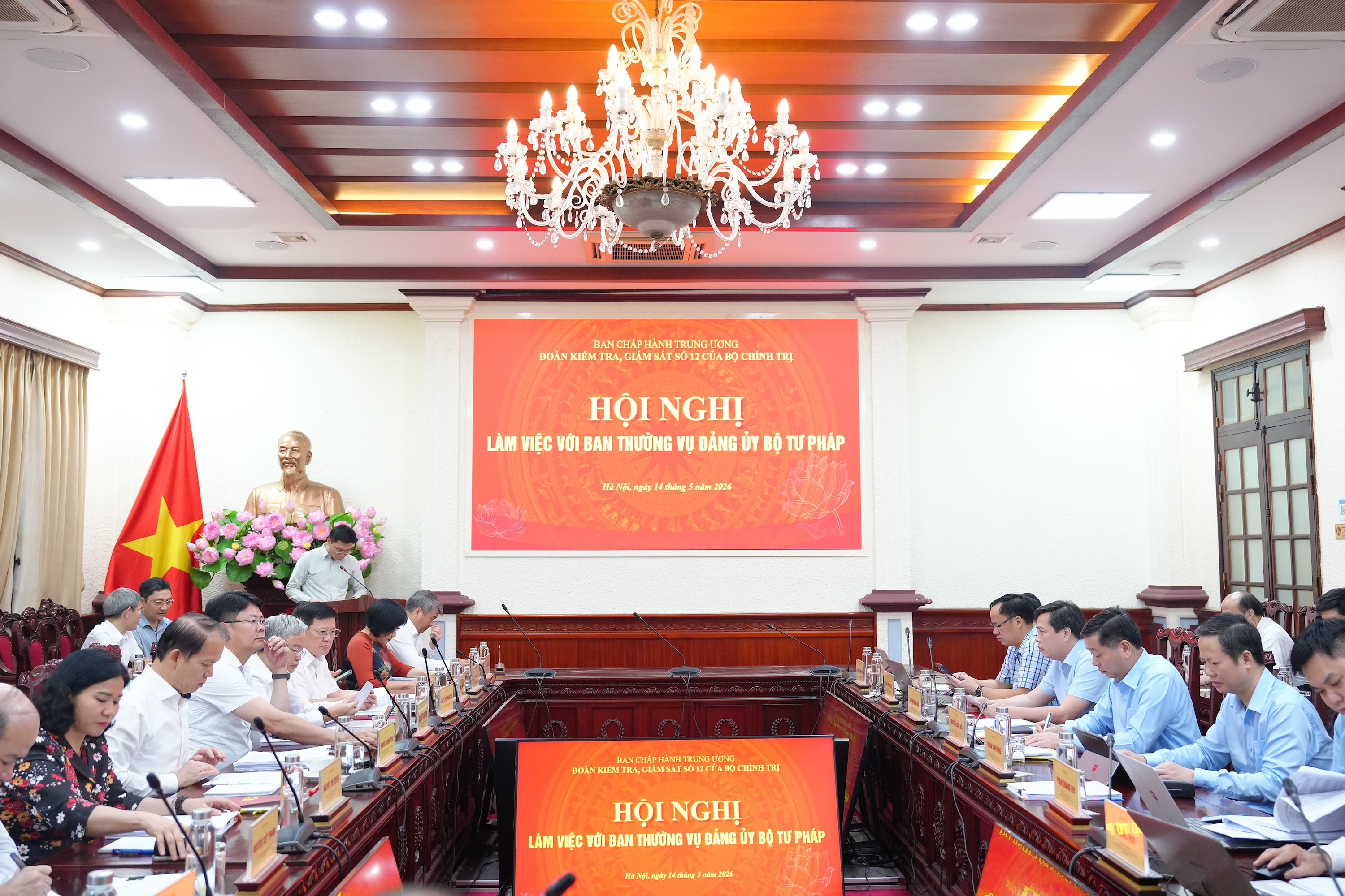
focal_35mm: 34
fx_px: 1270
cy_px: 448
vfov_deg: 38.9
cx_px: 672
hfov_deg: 55.8
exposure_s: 1/250
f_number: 3.5
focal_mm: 34
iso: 3200
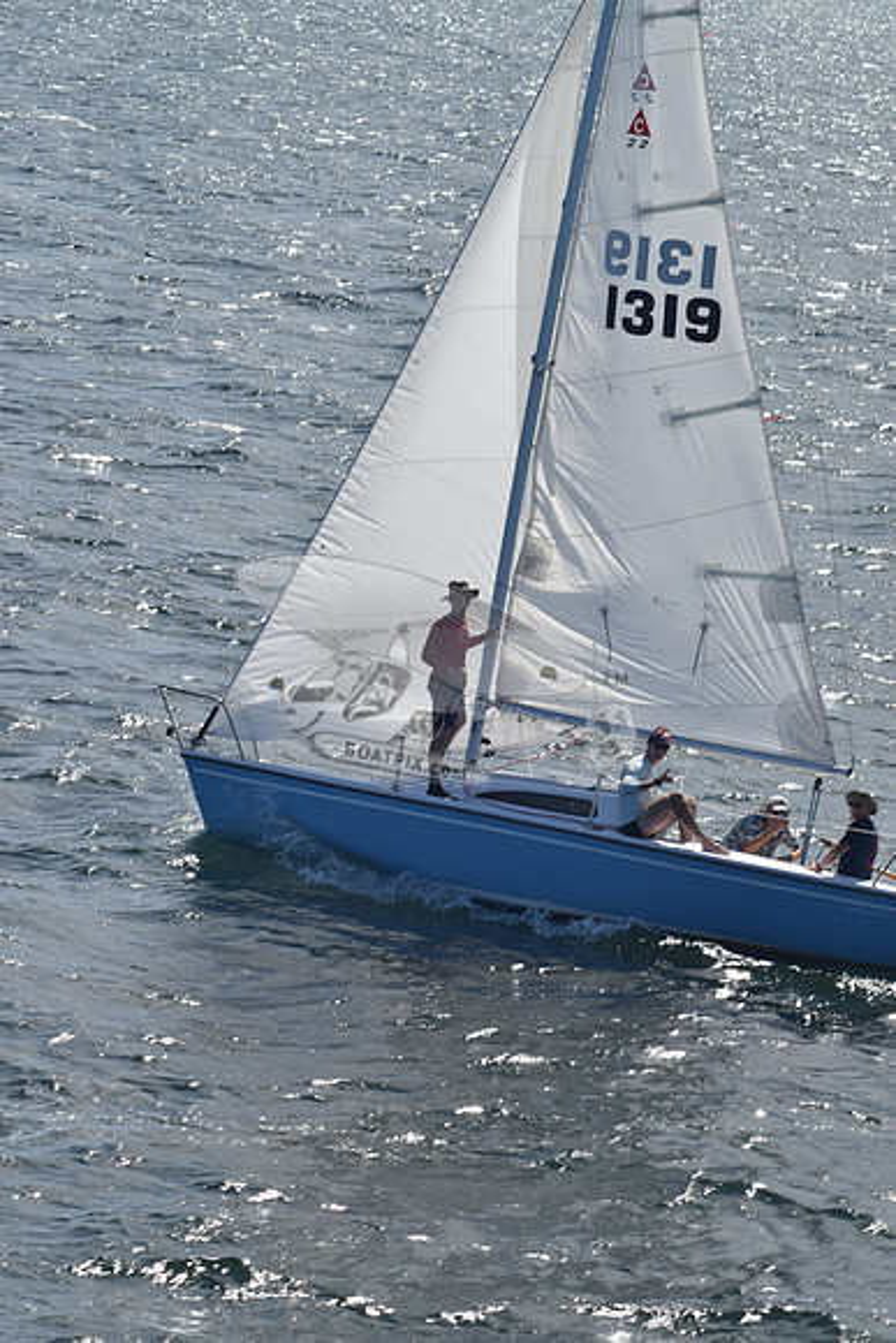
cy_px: 672
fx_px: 6995
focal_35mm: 188
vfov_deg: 11.0
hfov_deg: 7.3
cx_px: 448
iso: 400
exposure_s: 1/1000
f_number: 13
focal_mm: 125
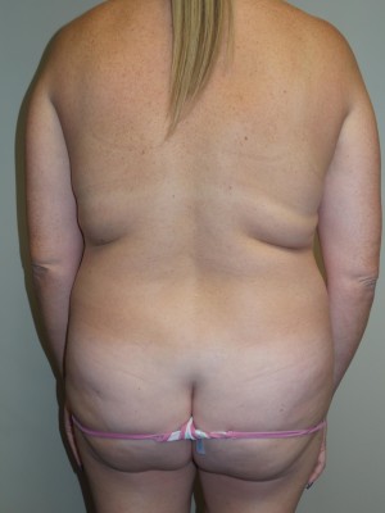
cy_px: 256
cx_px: 192
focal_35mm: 42
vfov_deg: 44.8
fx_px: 623
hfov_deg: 34.3
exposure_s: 1/40
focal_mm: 7.5
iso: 100
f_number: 3.2
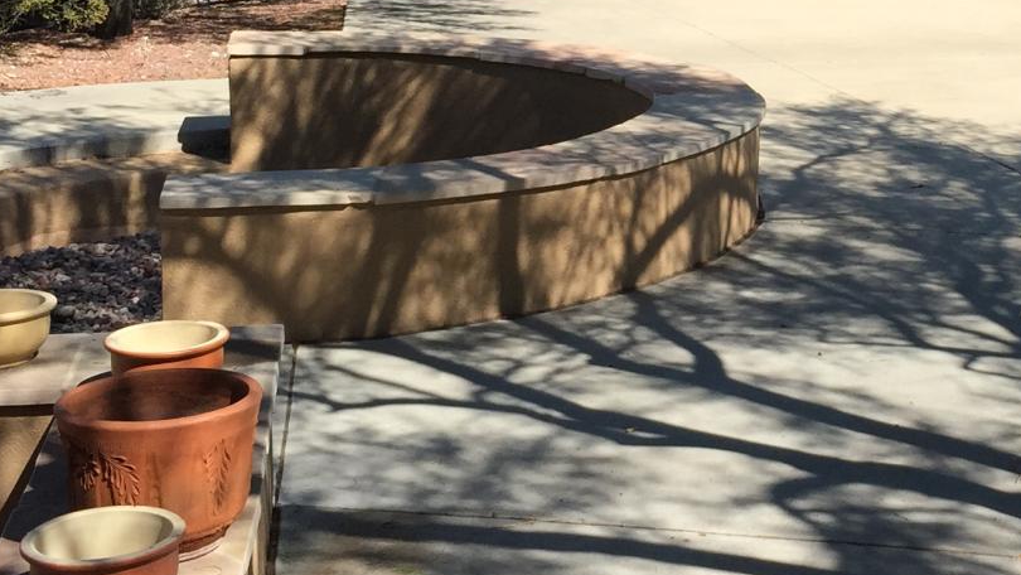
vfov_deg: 15.3
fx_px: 2112
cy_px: 39
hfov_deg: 26.5
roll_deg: -2.4
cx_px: 875
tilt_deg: -8.1
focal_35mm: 78
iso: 32
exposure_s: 1/1582
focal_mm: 4.15
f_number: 2.2
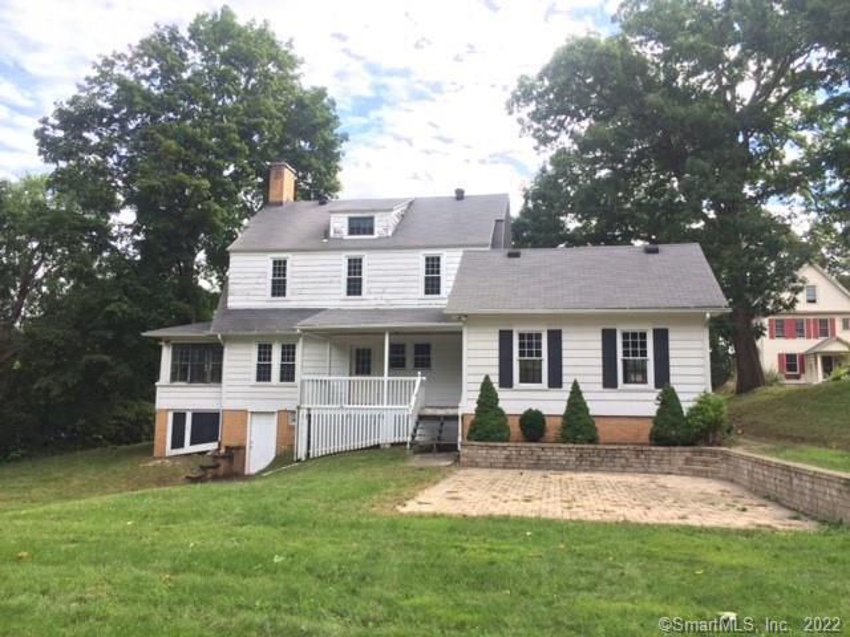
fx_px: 712
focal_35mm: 29
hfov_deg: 61.7
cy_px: 318
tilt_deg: +6.5
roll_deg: +0.0
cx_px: 425
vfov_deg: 48.2
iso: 32
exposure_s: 1/507
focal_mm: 4.15
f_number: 2.2
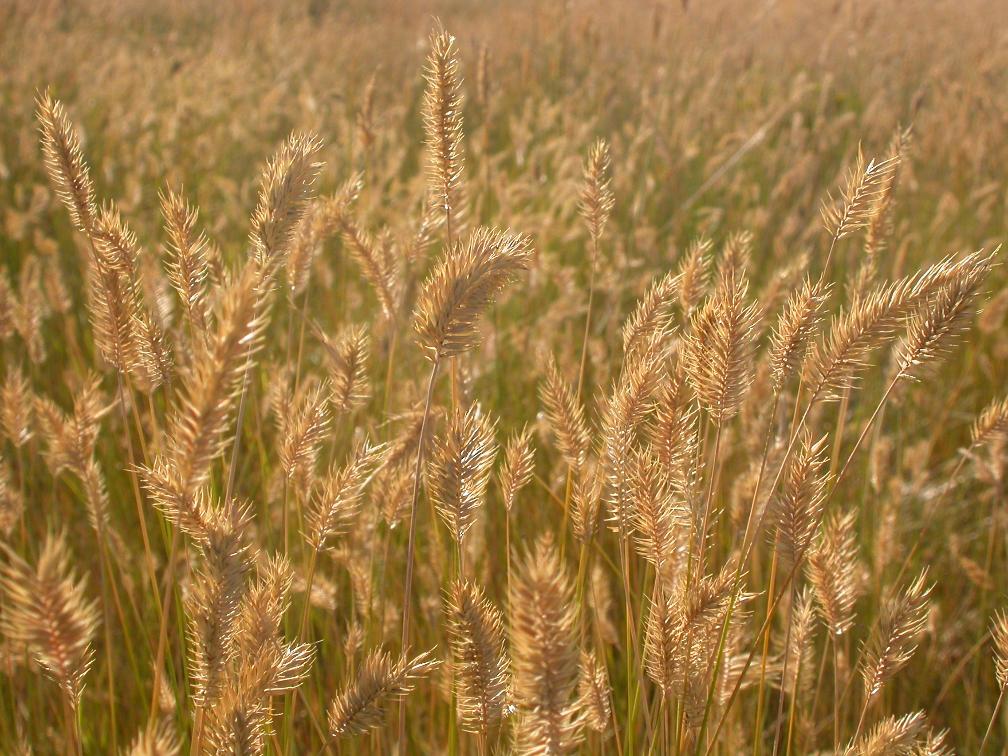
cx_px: 504
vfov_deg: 18.9
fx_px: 2271
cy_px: 378
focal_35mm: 78
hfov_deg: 25.0
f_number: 7.9
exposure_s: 1/229
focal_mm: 16.2
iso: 100
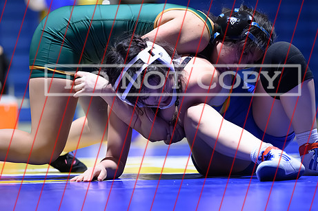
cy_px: 99
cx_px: 186
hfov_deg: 11.2
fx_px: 1625
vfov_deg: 7.5
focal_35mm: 184
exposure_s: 1/640
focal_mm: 130
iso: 8000
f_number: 2.8
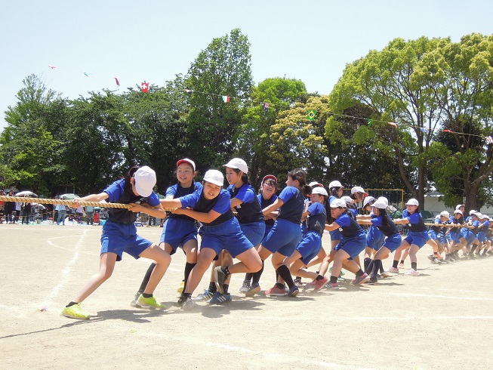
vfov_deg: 29.1
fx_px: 712
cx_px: 246
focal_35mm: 50
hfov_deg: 38.2
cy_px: 185
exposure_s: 1/1000
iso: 160
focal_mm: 9
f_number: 3.7
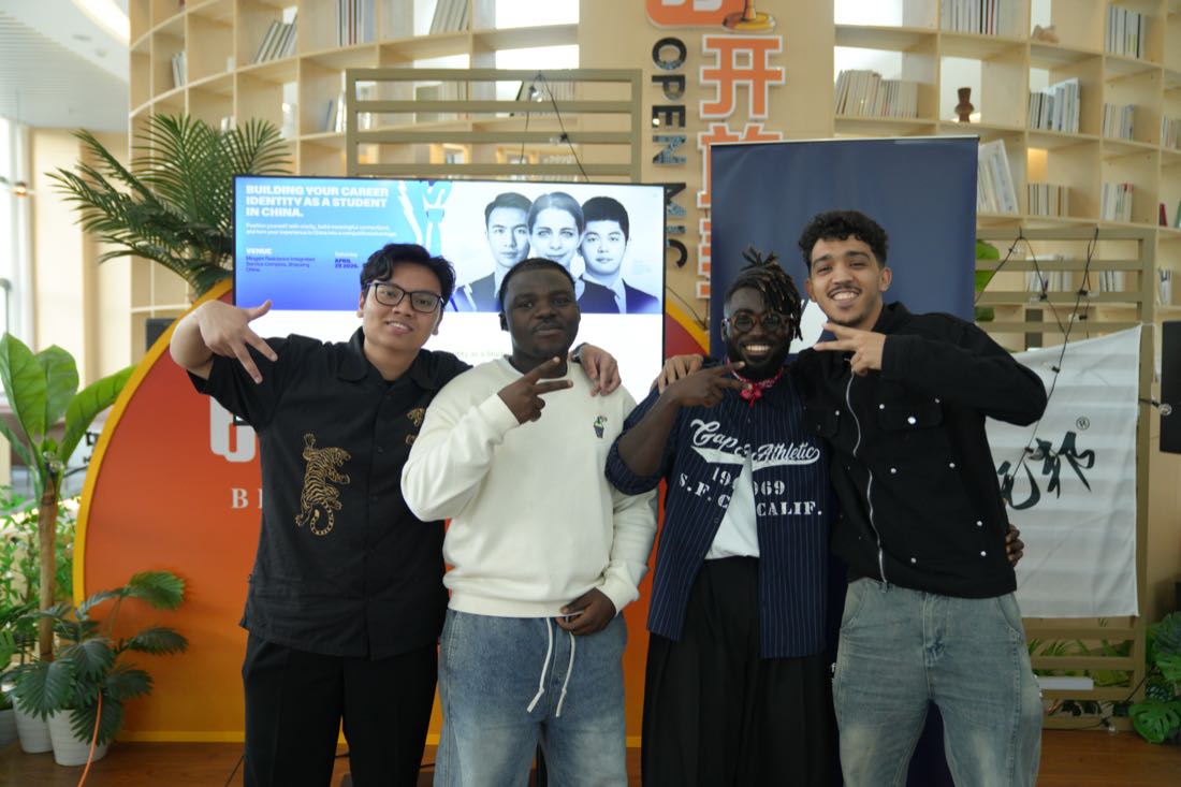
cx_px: 590
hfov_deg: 60.3
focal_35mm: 31
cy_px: 394
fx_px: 1017
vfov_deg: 42.3
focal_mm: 31
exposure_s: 1/200
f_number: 2.8
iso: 1600
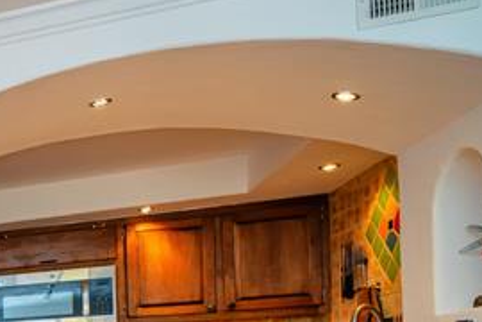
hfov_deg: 22.0
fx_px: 710
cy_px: 402
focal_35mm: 53
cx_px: -393
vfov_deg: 23.1
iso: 400
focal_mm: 14
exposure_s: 1/60
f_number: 4
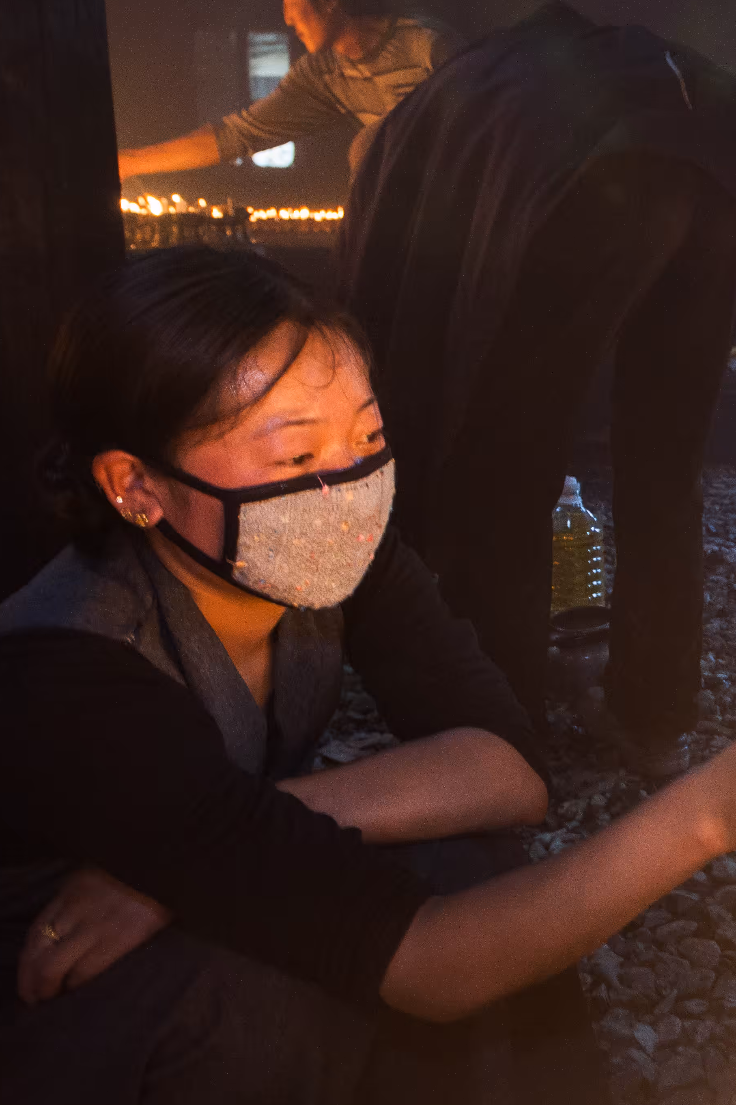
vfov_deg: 48.3
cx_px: 891
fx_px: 1227
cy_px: 468
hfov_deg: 28.8
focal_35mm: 40
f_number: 4
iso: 800
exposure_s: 1/15
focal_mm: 18
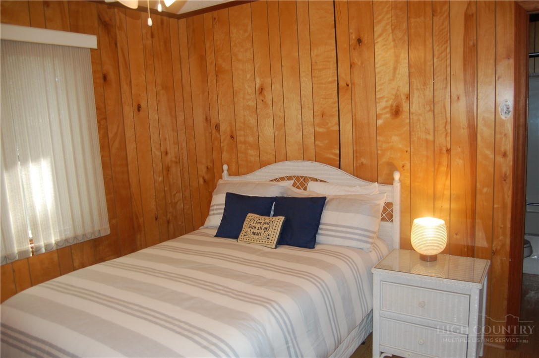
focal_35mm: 27
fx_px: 404
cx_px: 270
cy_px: 179
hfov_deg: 67.4
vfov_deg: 47.8
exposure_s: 1/60
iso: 400
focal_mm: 18
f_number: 3.5
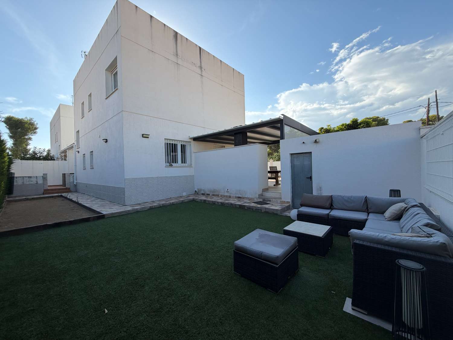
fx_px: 183
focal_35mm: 14
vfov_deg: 85.7
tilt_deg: +0.5
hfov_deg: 102.1
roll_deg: +1.9
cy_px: 170
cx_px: 226
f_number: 2.2
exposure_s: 1/770
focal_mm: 2.22
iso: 32
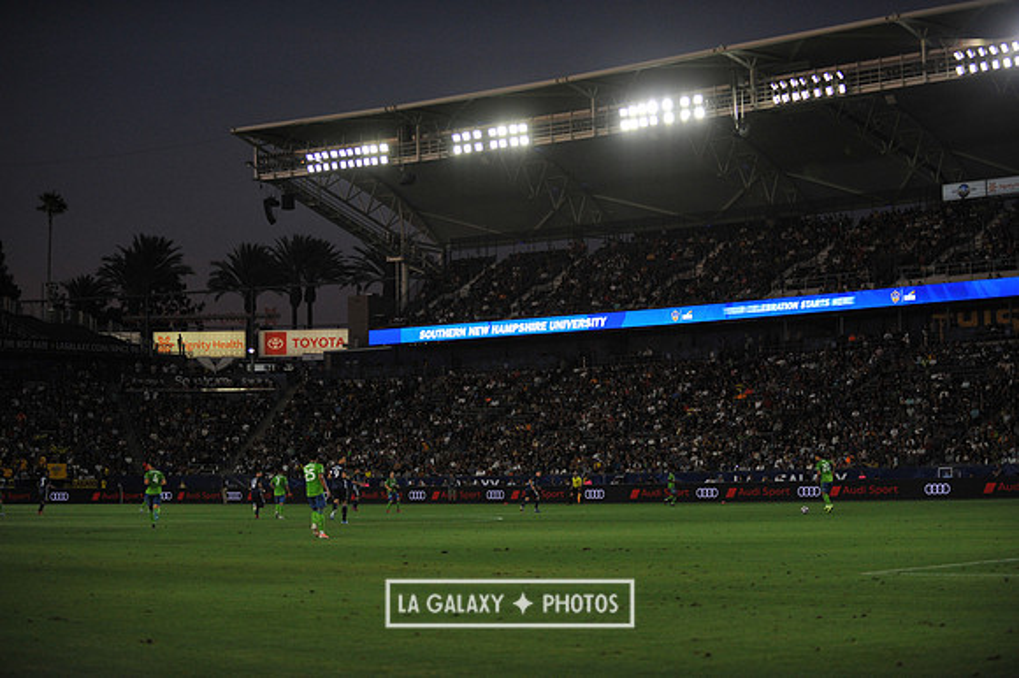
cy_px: 339
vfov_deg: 19.4
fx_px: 1980
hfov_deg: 28.9
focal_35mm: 70
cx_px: 510
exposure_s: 1/2500
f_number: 2.8
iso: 1600
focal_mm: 70
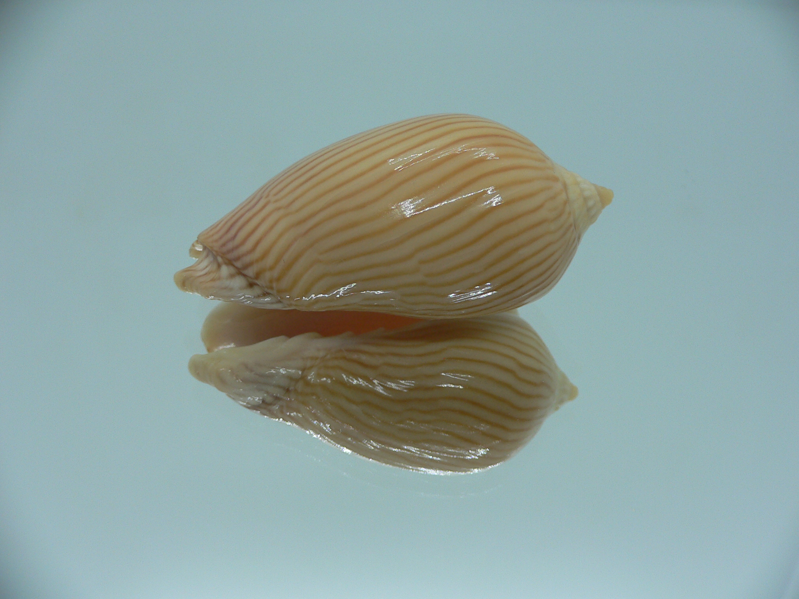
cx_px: 400
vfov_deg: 40.7
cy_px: 300
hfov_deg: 52.6
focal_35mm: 35
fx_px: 808
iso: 80
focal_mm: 4.6
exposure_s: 1/60
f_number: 2.8
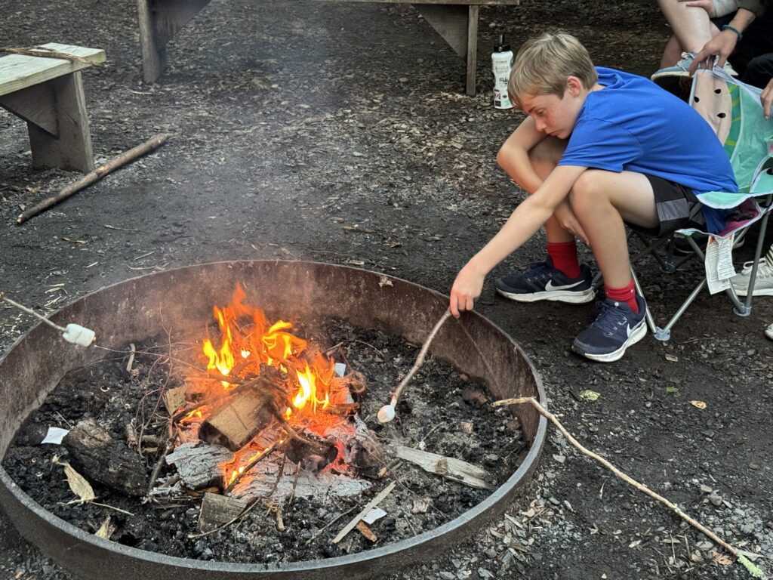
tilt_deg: -27.2
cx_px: 386
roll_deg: -4.0
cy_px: 290
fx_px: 1072
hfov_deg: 39.7
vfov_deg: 30.3
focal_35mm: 48
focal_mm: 6.76
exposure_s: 1/40
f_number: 1.78
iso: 500
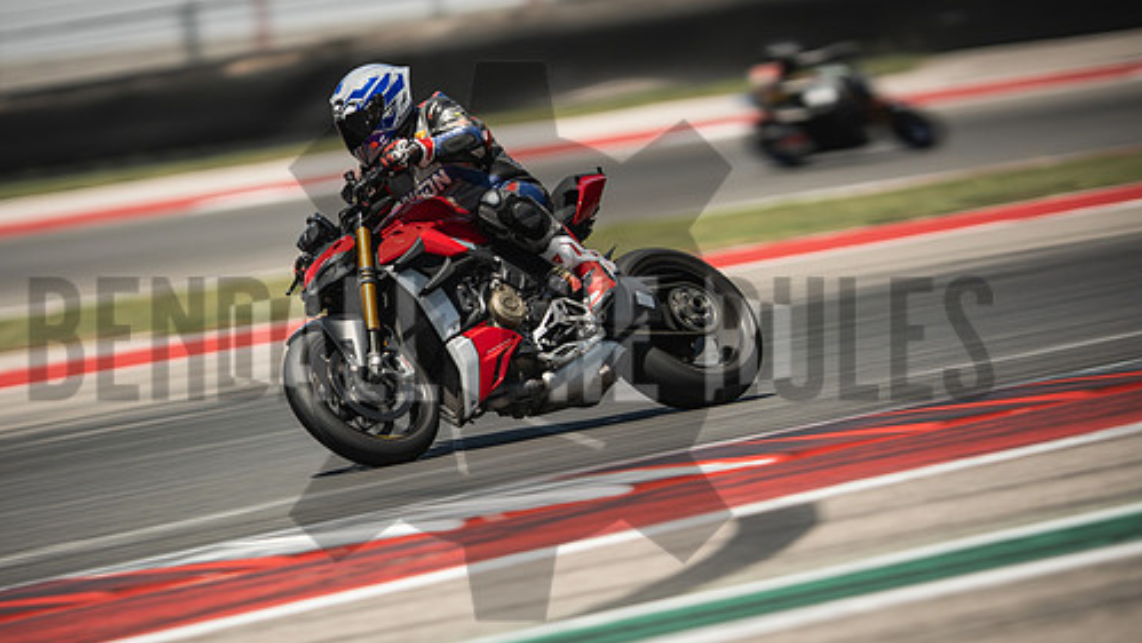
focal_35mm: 365
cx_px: 510
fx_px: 11056
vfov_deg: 3.3
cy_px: 342
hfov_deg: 5.9
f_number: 2
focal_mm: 200
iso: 160
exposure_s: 1/250
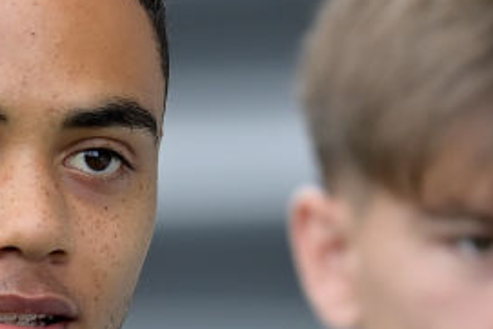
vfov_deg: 0.9
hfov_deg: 1.4
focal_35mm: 1511
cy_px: 437
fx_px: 20702
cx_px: 195
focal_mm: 400
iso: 500
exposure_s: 1/1000
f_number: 2.8
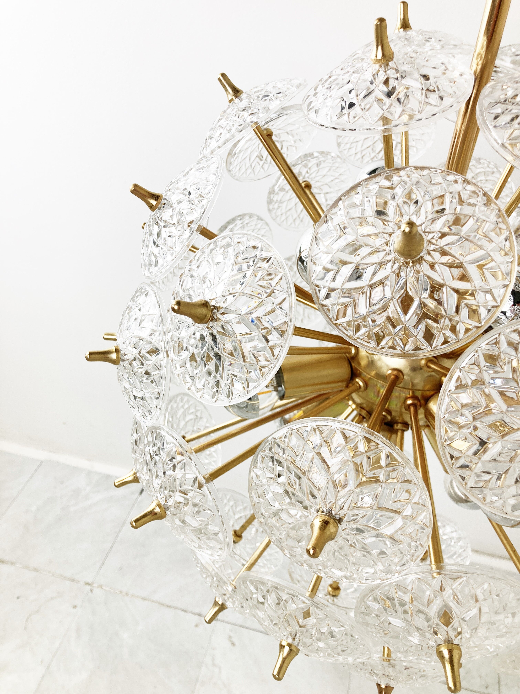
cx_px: 260
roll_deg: -4.1
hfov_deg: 49.7
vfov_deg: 63.4
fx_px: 561
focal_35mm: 28
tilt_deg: -36.3
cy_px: 347
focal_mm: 3.99
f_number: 1.8
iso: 25
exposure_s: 1/100
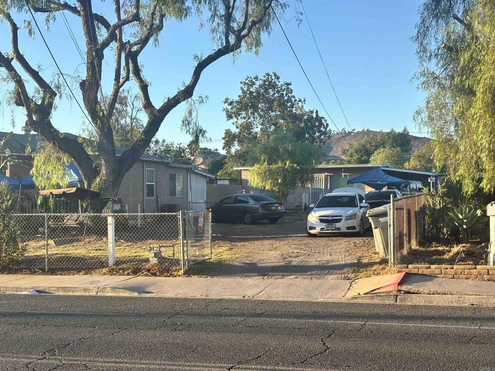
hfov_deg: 36.8
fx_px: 744
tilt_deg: -0.5
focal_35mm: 52
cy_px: 186
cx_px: 248
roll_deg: +0.6
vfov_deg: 28.0
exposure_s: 1/831
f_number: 1.6
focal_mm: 5.96
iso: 32
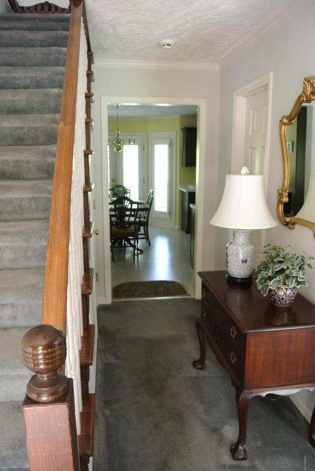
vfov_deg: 67.3
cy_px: 236
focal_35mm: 27
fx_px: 354
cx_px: 158
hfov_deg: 48.0
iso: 400
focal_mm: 10
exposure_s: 1/15
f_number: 3.5
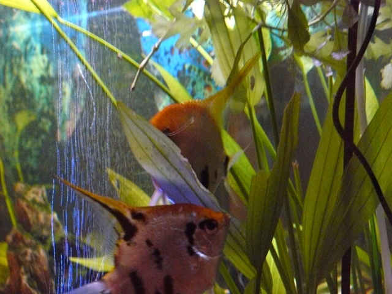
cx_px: 196
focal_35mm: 59
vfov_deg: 24.8
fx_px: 668
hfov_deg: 32.7
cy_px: 147
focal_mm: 9.9
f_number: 3.2
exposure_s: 1/8
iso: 800
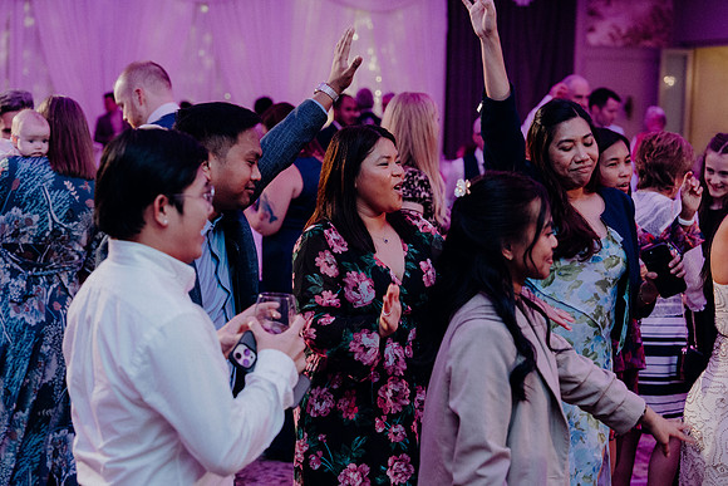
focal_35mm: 70
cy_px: 243
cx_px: 364
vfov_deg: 19.5
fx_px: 1416
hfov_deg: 28.8
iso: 3200
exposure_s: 1/160
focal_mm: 70
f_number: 3.5
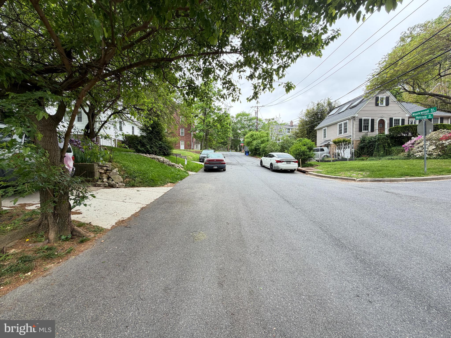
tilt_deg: -1.7
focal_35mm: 14
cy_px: 169
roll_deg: +0.0
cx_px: 226
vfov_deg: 85.7
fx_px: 182
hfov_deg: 102.1
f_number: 2.2
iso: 50
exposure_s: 1/121
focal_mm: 2.22
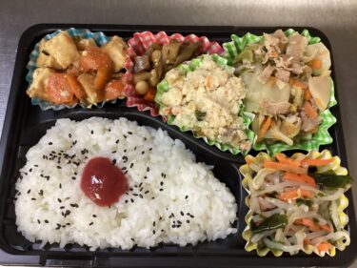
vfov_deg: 45.4
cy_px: 134
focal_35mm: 31
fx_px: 320
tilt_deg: -72.4
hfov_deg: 58.4
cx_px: 178
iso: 250
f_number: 2.4
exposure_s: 1/60
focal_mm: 3.3
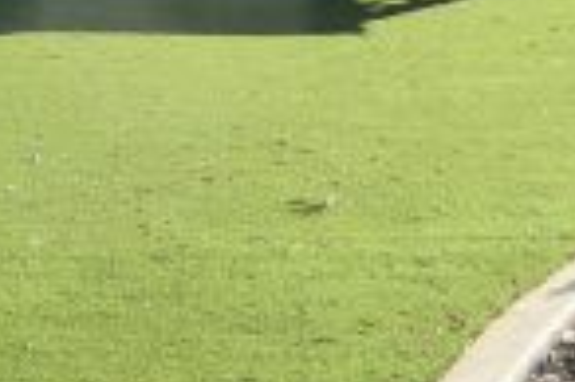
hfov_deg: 16.8
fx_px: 1819
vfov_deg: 11.3
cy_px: -256
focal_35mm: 114
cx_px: -209
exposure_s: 1/500
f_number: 3.3
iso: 160
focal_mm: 4.3
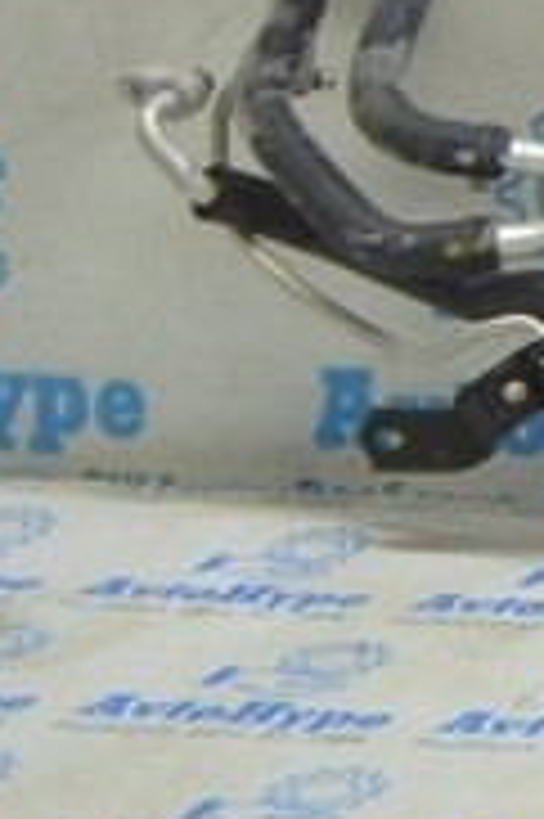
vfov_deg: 11.6
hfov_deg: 6.4
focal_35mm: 169
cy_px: -466
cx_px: 2252
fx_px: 3838
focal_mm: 20
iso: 400
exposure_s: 1/20
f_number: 5.6
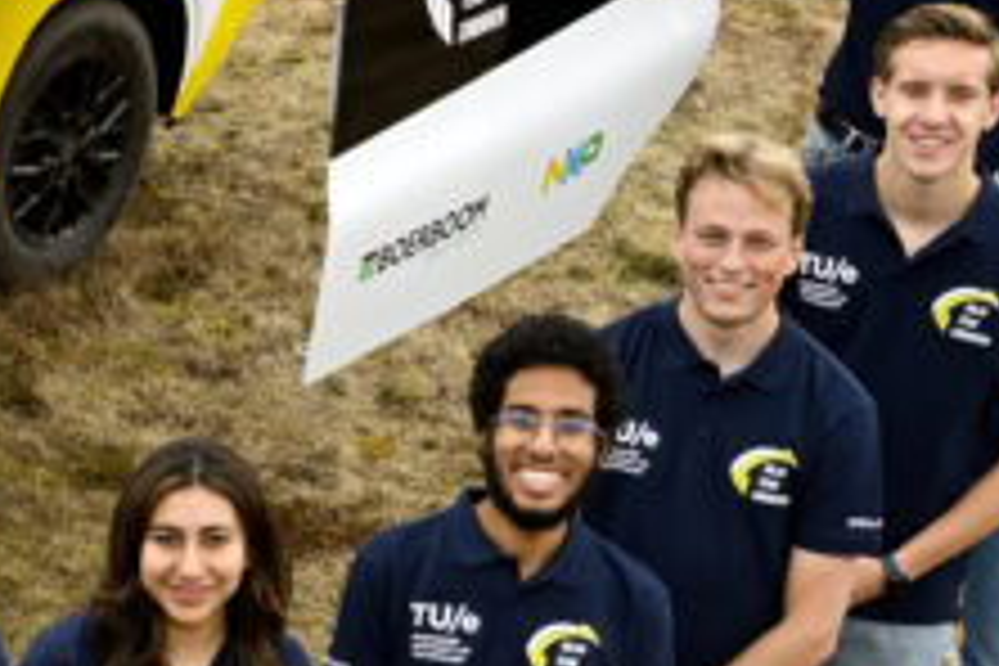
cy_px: 382
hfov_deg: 13.8
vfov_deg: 10.8
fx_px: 3535
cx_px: -968
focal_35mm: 127
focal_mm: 26.5
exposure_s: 1/160
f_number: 9
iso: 250
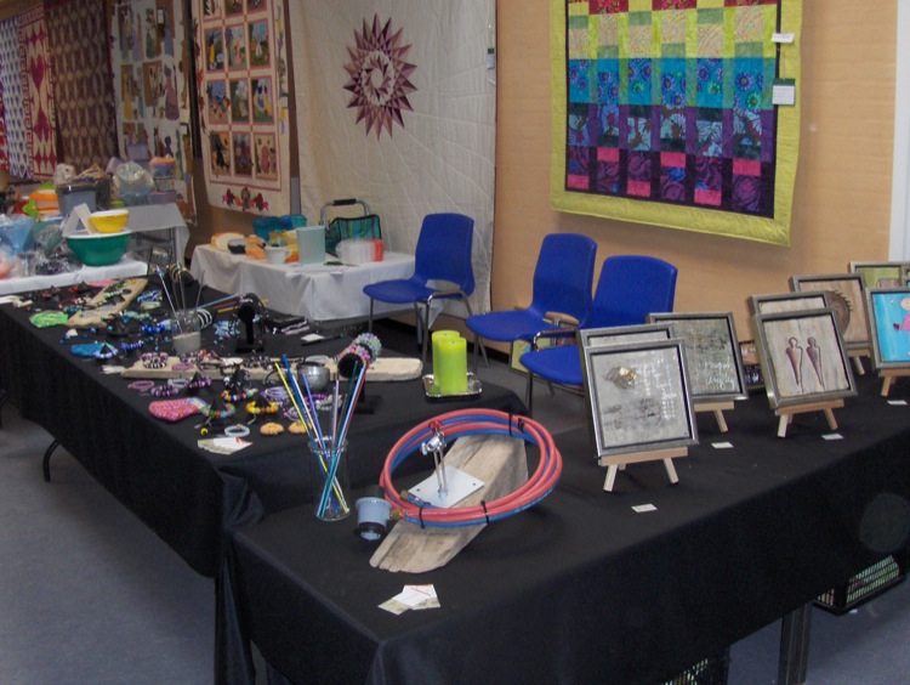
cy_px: 342
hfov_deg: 45.7
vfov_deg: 35.2
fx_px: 1079
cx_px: 455
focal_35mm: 41
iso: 100
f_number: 3.5
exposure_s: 1/60
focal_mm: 6.5
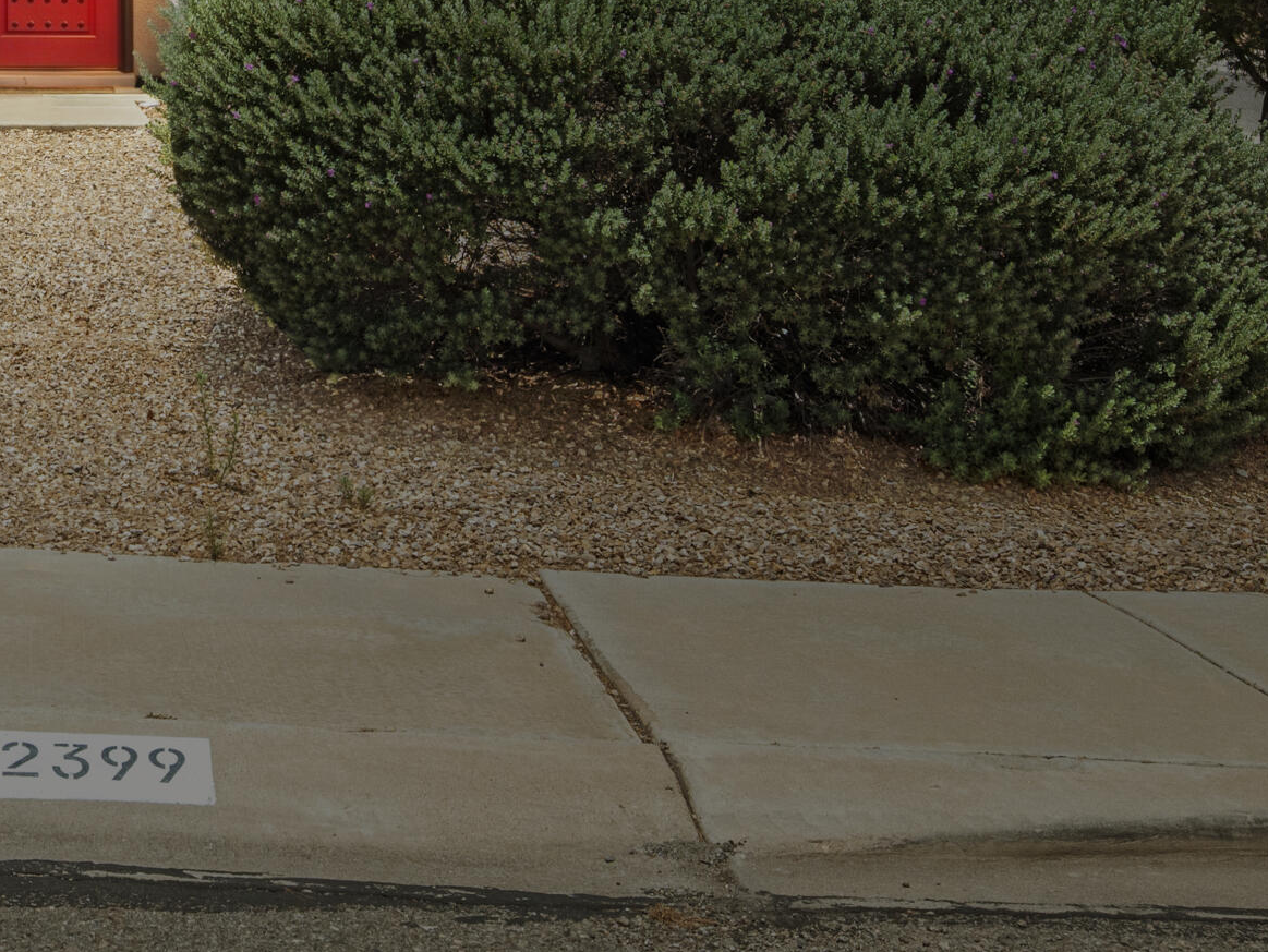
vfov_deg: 22.7
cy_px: -21
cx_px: 29
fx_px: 2272
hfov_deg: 29.3
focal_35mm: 62
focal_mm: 25
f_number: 9
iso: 250
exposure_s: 1/1000
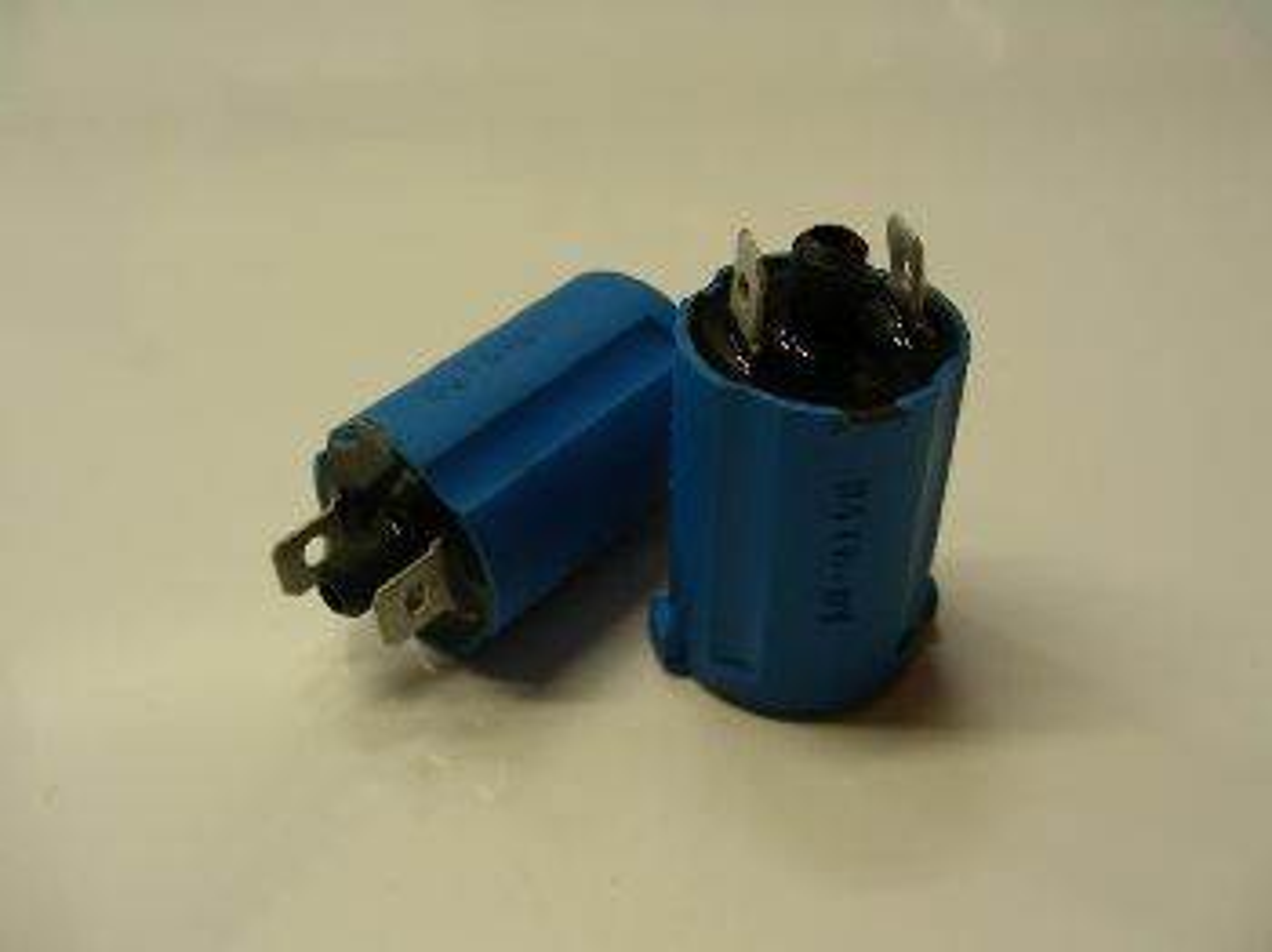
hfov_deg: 49.0
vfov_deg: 37.7
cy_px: 476
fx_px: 1395
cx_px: 636
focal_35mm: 38
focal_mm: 6.3
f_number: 3.5
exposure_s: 1/34.3
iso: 50
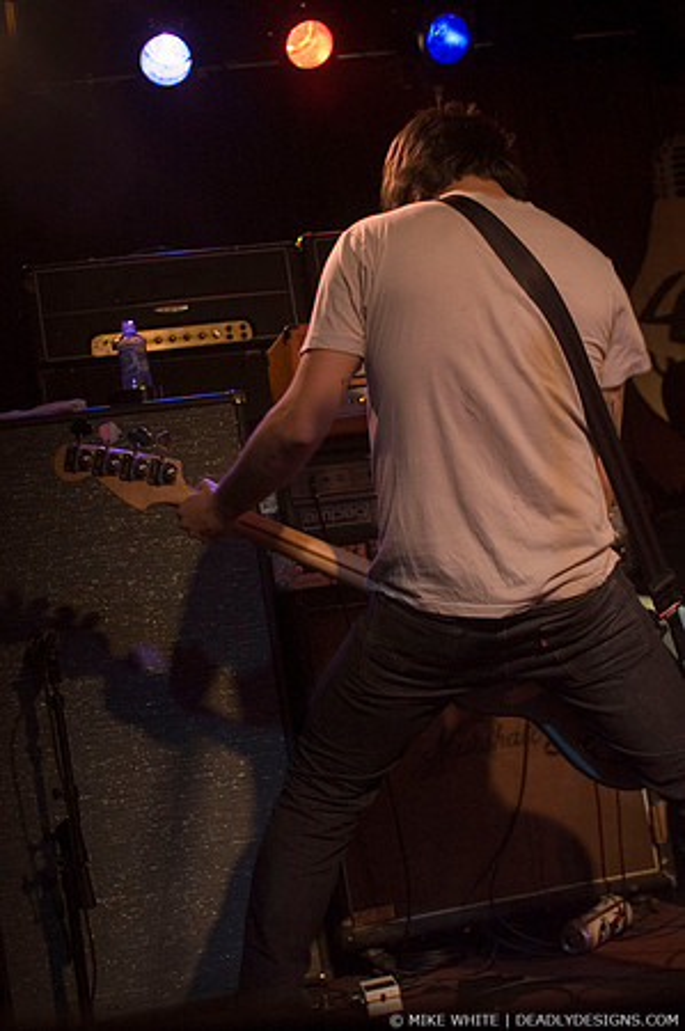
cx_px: 342
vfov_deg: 37.9
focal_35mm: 52
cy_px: 516
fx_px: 1502
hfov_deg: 25.7
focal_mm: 35
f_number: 3.2
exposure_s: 1/80
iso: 800
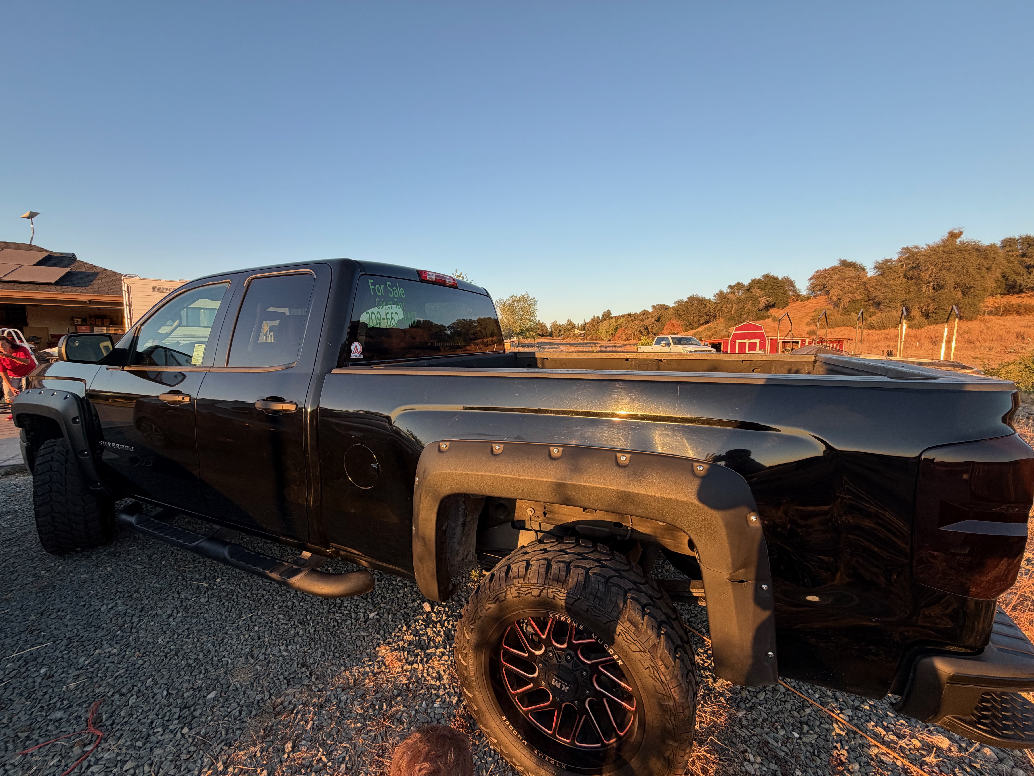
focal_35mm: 14
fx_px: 418
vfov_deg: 85.7
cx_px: 517
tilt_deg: -5.1
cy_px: 388
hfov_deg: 102.1
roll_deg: +0.7
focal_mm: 2.22
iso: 50
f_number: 2.2
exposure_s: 1/296
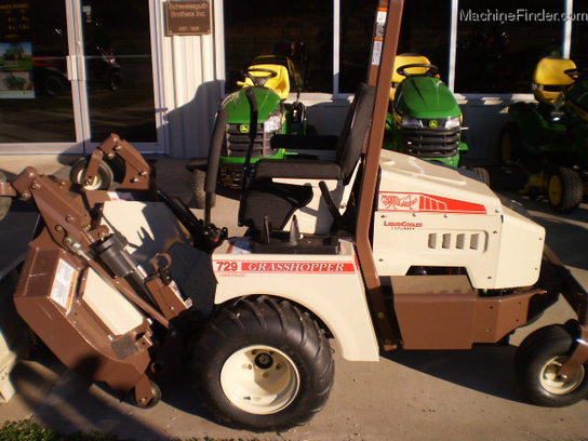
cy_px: 220
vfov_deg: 39.7
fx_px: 612
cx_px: 294
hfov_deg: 51.4
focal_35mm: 36
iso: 64
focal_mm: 6.3
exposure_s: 1/640
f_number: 3.1
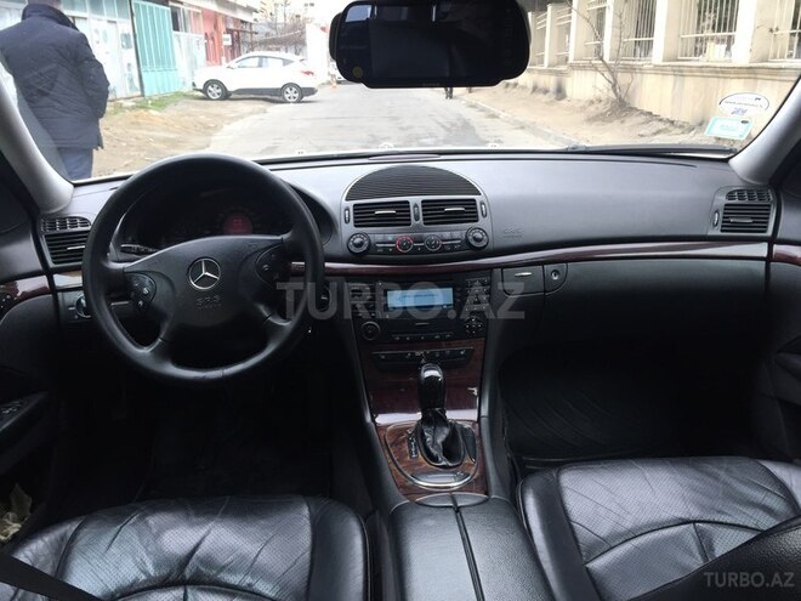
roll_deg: -0.1
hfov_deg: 61.7
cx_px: 400
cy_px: 300
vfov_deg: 48.2
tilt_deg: -20.1
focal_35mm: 29
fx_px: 671
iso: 50
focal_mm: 4.15
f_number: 2.2
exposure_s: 1/100
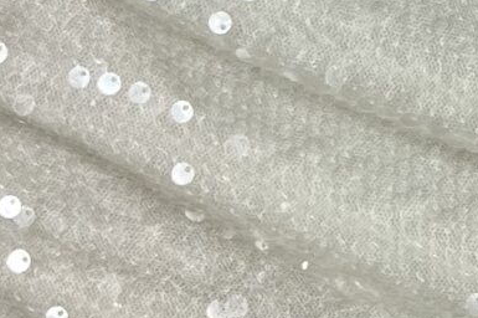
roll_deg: -0.6
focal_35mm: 180
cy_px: -63
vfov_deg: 7.6
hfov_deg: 11.2
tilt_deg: -10.1
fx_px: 2388
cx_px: 593
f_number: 1.6
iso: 100
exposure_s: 1/100
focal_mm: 5.1
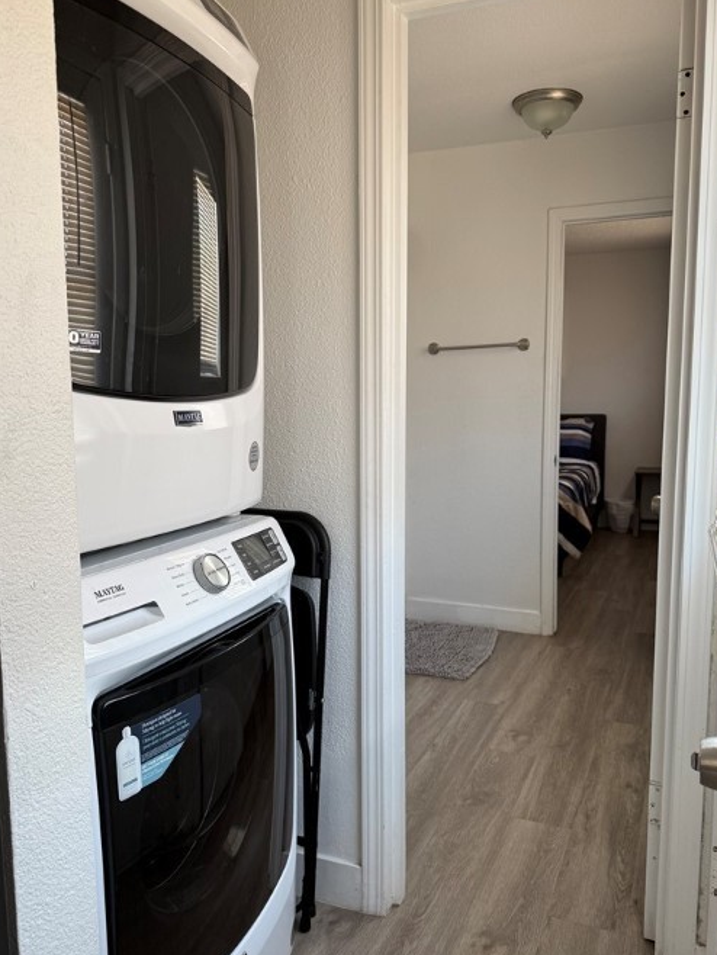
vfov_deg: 63.4
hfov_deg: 49.8
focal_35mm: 28
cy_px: 496
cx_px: 367
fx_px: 773
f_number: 1.78
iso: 100
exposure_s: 1/120
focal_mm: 6.76
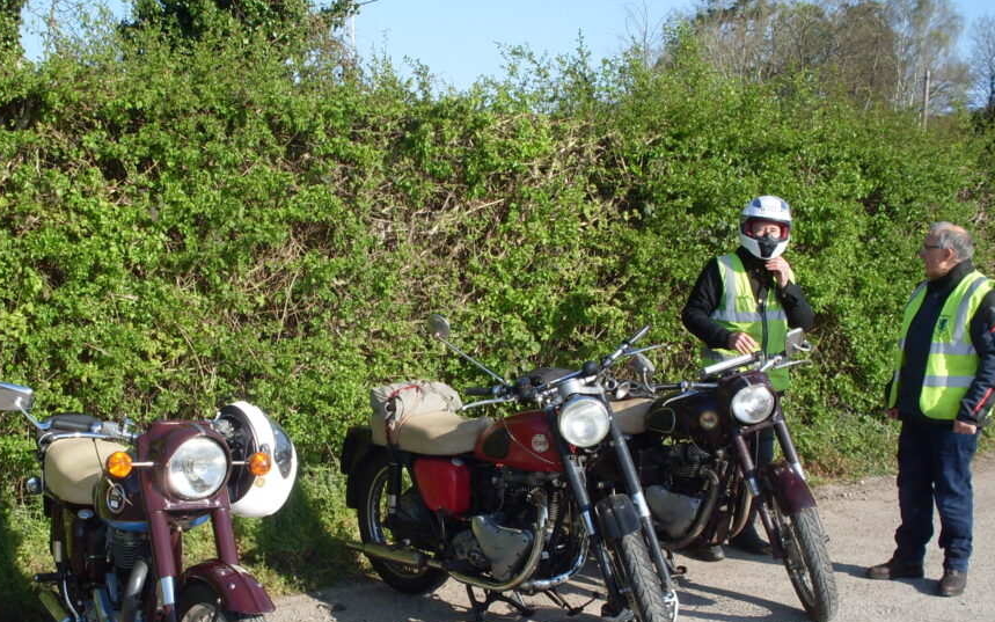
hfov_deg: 41.8
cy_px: 444
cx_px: 448
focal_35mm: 48
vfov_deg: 26.6
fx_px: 1302
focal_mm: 6.3
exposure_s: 1/125
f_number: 8.4
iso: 80
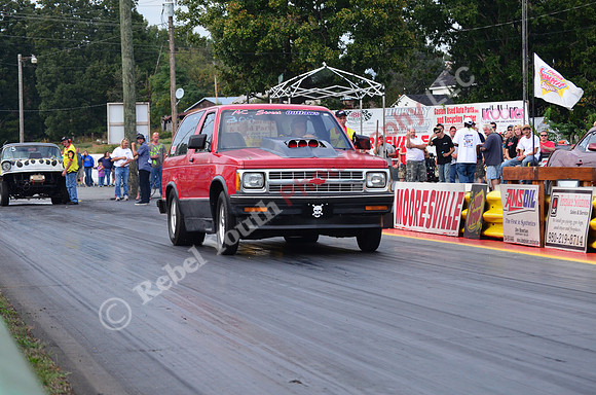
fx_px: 1982
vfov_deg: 11.4
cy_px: 198
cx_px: 298
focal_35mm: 120
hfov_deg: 17.1
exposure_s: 1/800
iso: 1000
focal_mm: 80
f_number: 7.1
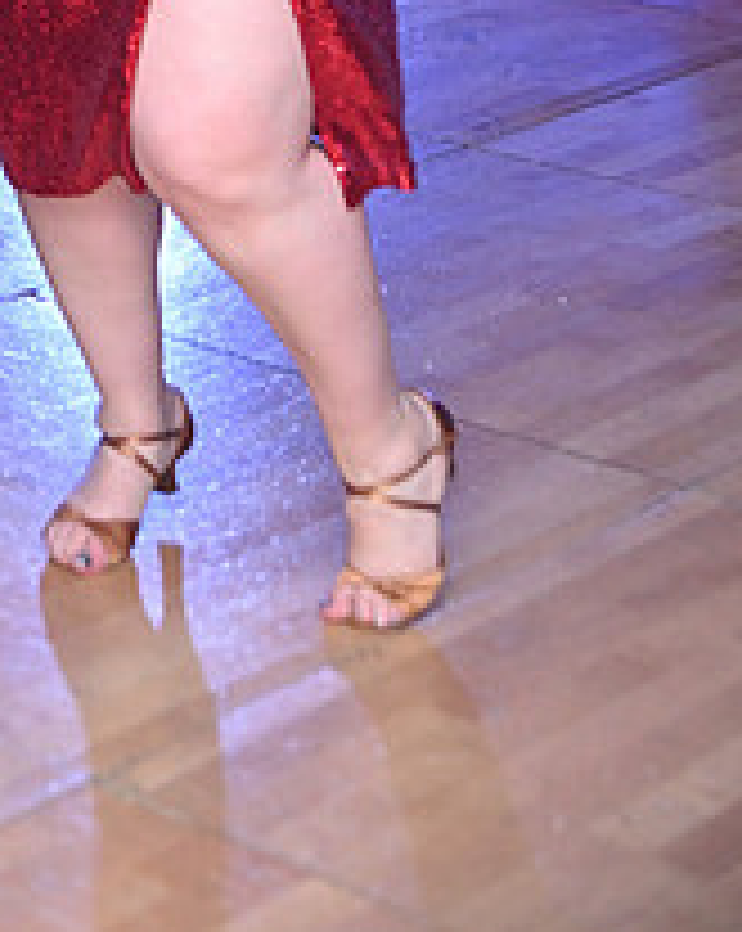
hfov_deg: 13.0
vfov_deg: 15.7
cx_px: -106
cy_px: -329
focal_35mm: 116
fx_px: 3191
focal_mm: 44
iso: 3200
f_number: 5
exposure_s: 1/200
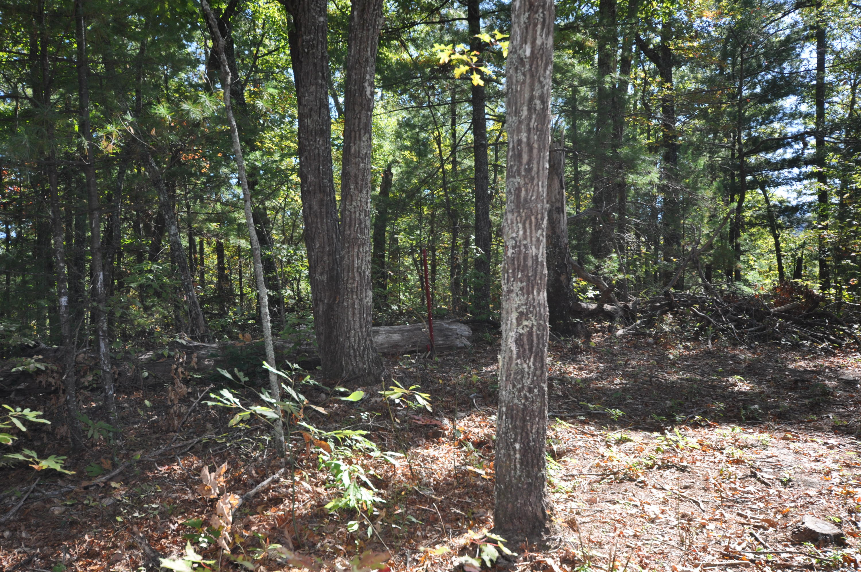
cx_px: 430
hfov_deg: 53.2
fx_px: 860
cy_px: 286
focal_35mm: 36
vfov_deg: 36.8
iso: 220
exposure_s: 1/200
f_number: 4.5
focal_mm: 24
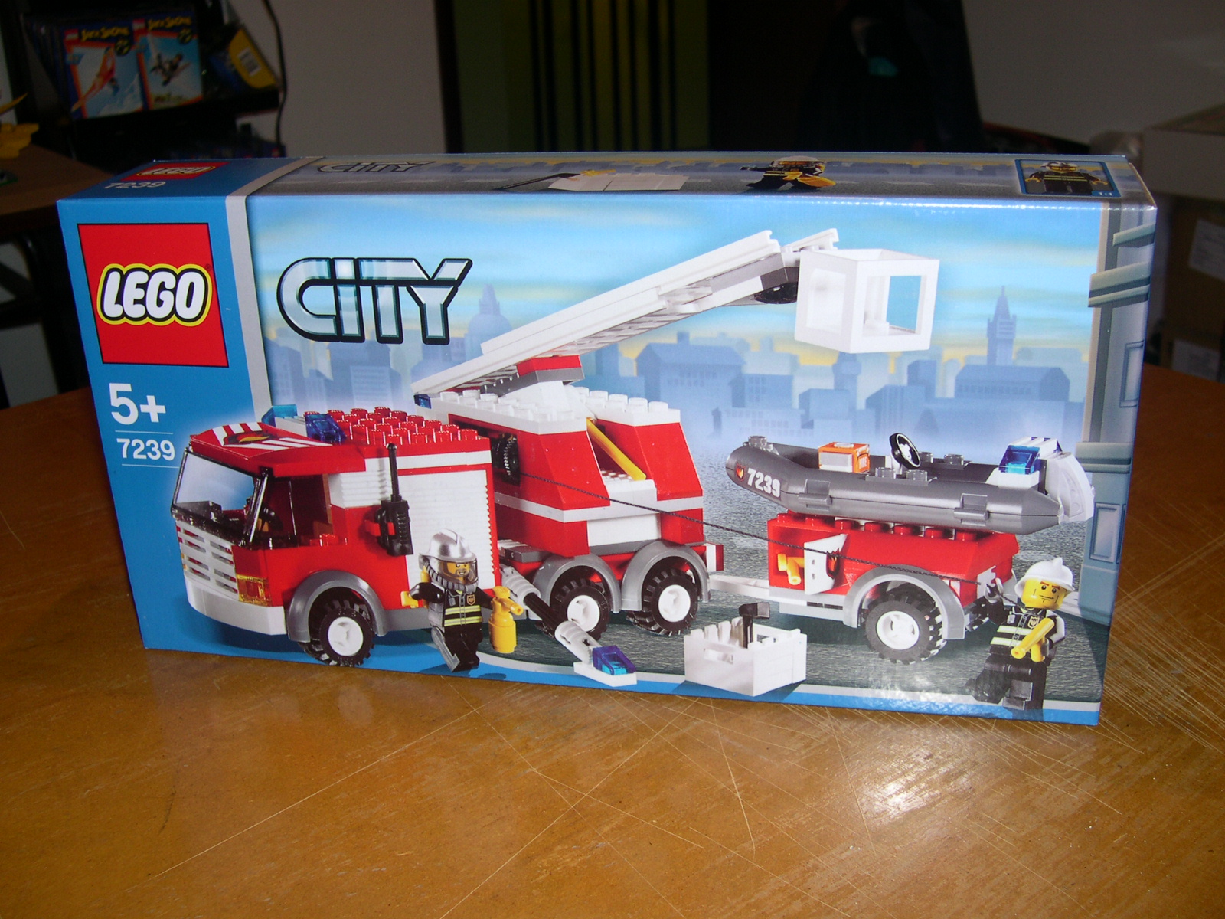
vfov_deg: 37.7
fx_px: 1345
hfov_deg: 49.0
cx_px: 612
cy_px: 460
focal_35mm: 38
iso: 100
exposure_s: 1/60
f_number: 2.8
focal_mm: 8
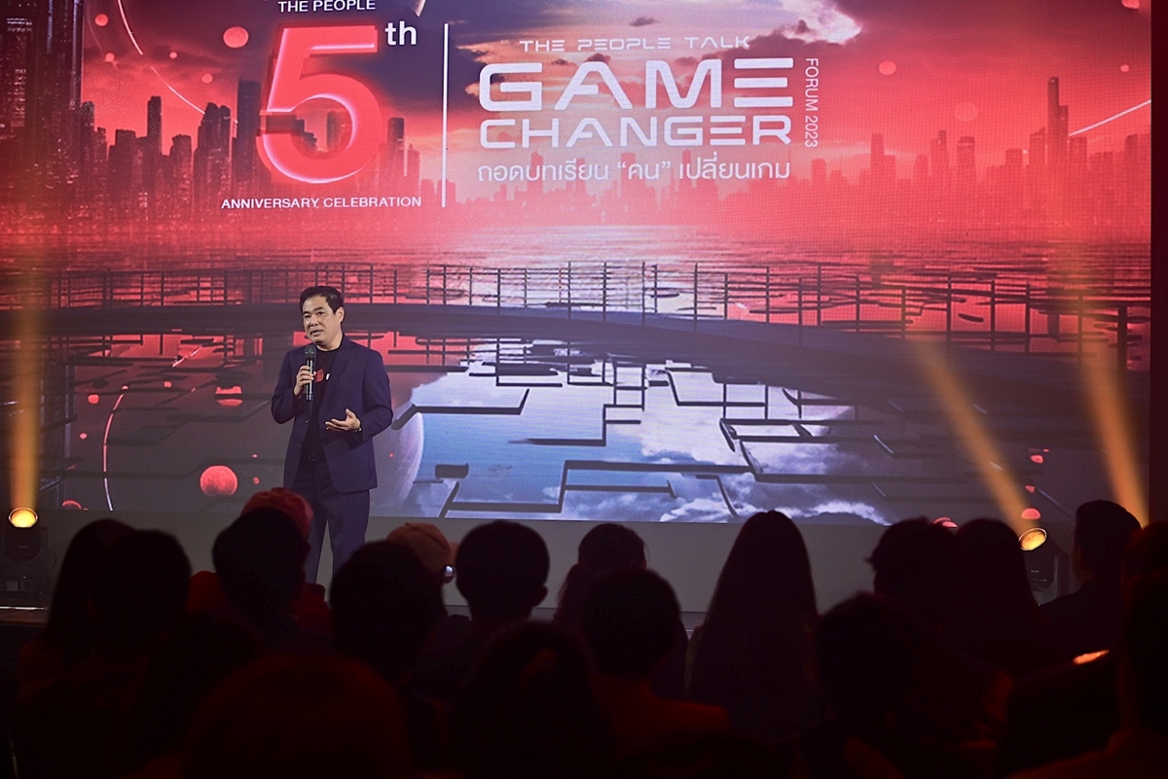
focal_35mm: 70
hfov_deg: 28.8
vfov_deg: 19.5
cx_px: 584
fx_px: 2272
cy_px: 390
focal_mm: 70
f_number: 3.5
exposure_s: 1/125
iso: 200
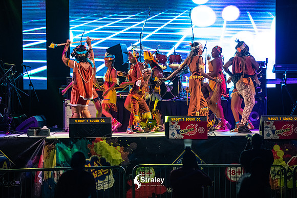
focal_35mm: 190
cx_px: 148
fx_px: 1568
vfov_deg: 7.2
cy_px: 99
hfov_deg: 10.8
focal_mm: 190
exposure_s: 1/200
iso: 800
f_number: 4
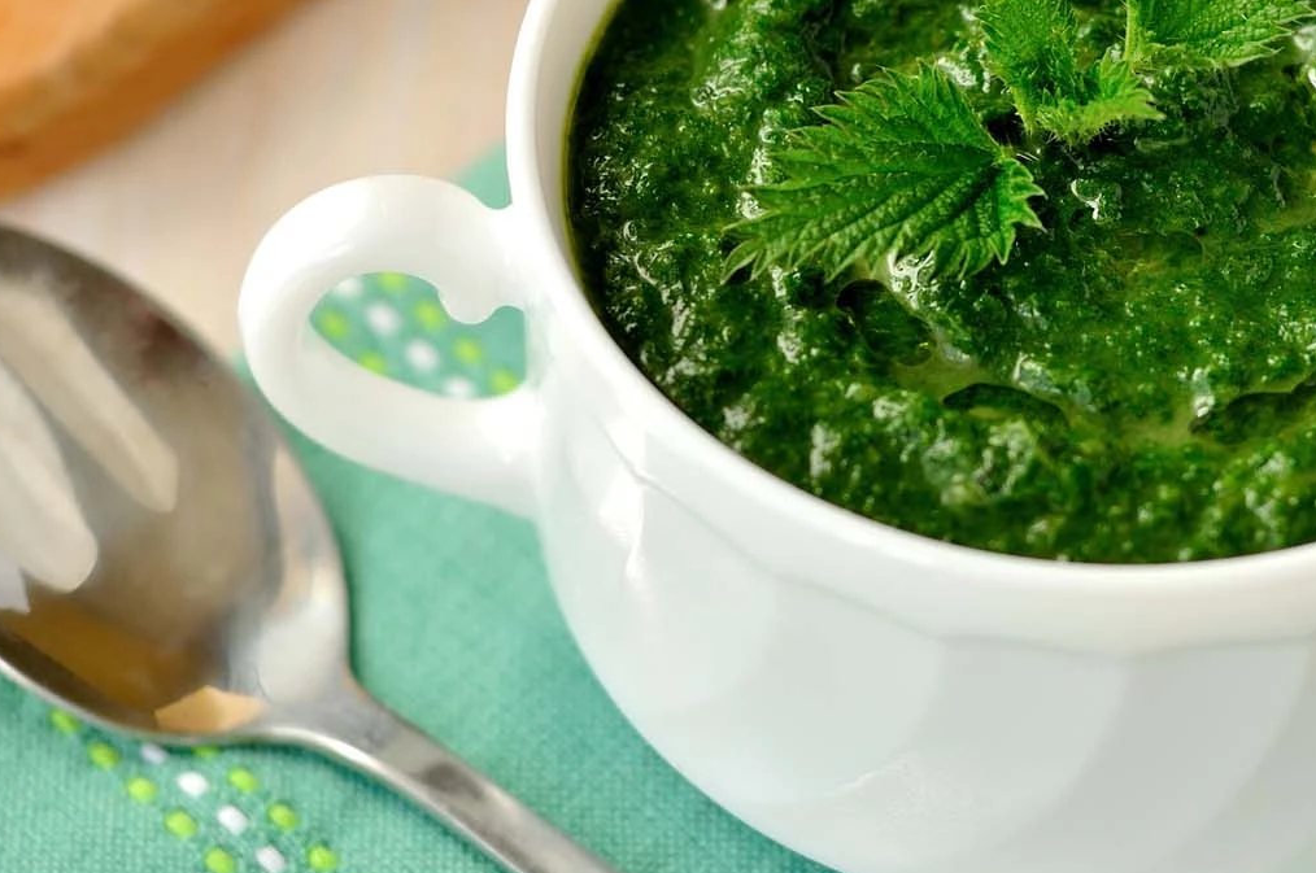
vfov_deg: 9.2
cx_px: 1115
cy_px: 166
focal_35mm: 148
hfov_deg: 13.8
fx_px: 5402
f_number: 3.5
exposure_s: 1/160
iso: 100
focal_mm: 50
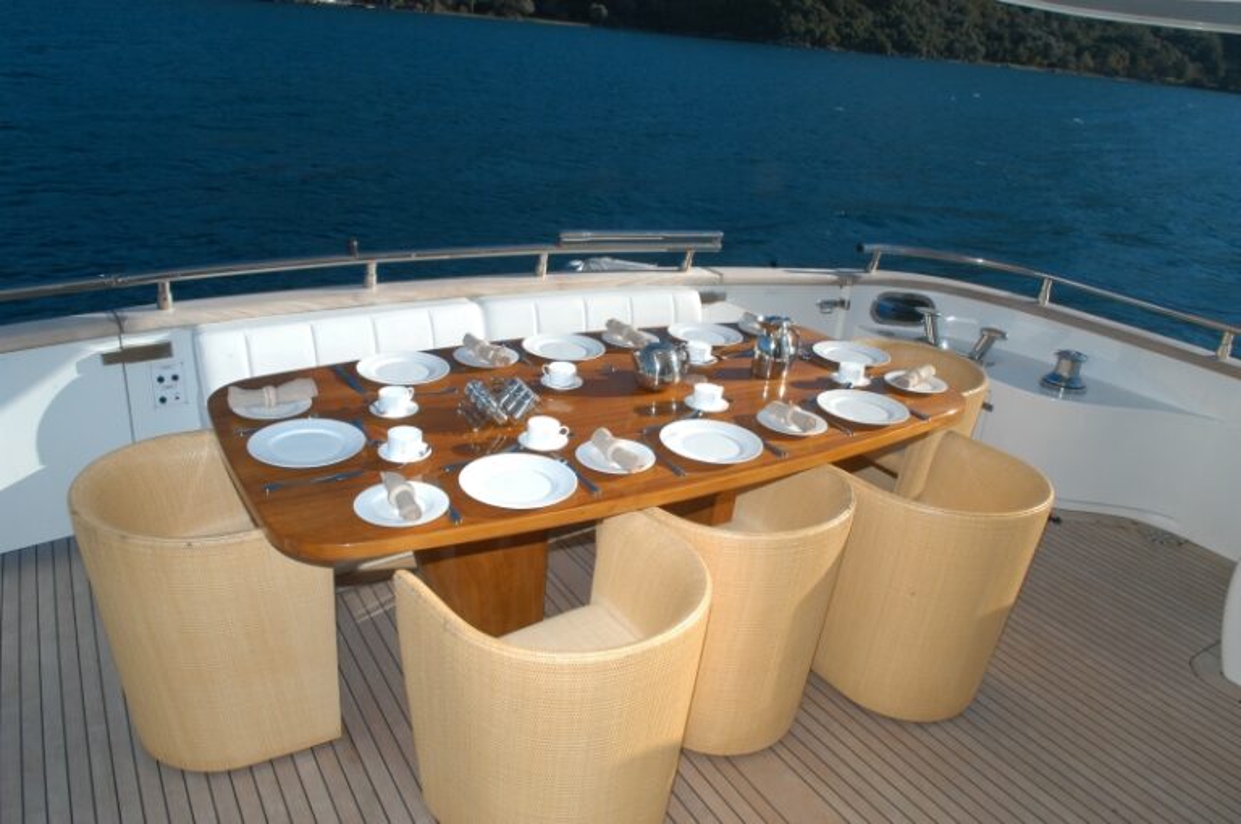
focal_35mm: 26
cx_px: 620
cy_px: 412
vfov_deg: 50.3
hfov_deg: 70.5
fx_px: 878
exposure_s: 1/180
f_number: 8
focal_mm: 17
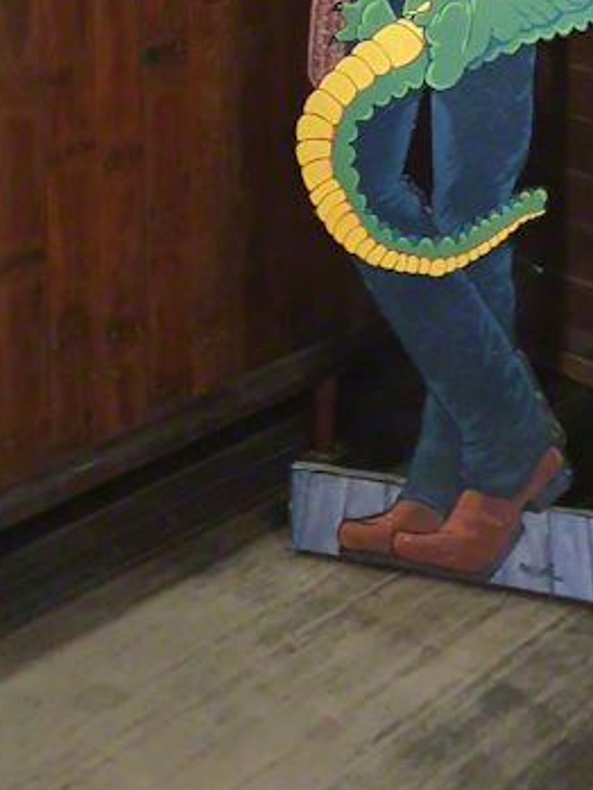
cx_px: 567
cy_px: -208
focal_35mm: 67
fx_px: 1529
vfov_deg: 25.4
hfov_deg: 21.3
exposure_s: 1/50
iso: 400
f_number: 1.5
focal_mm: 4.32
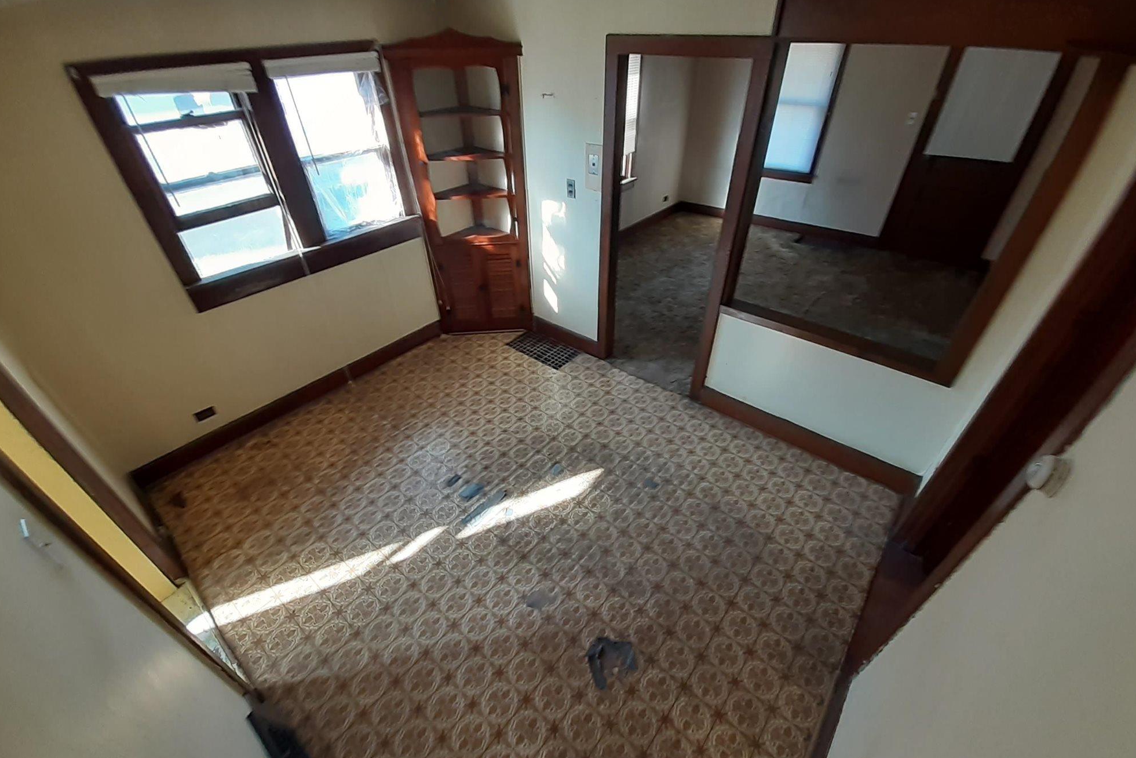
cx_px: 564
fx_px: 442
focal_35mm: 14
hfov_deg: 104.2
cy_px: 398
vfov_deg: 81.2
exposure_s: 1/40
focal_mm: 1.13
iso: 100
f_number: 2.2
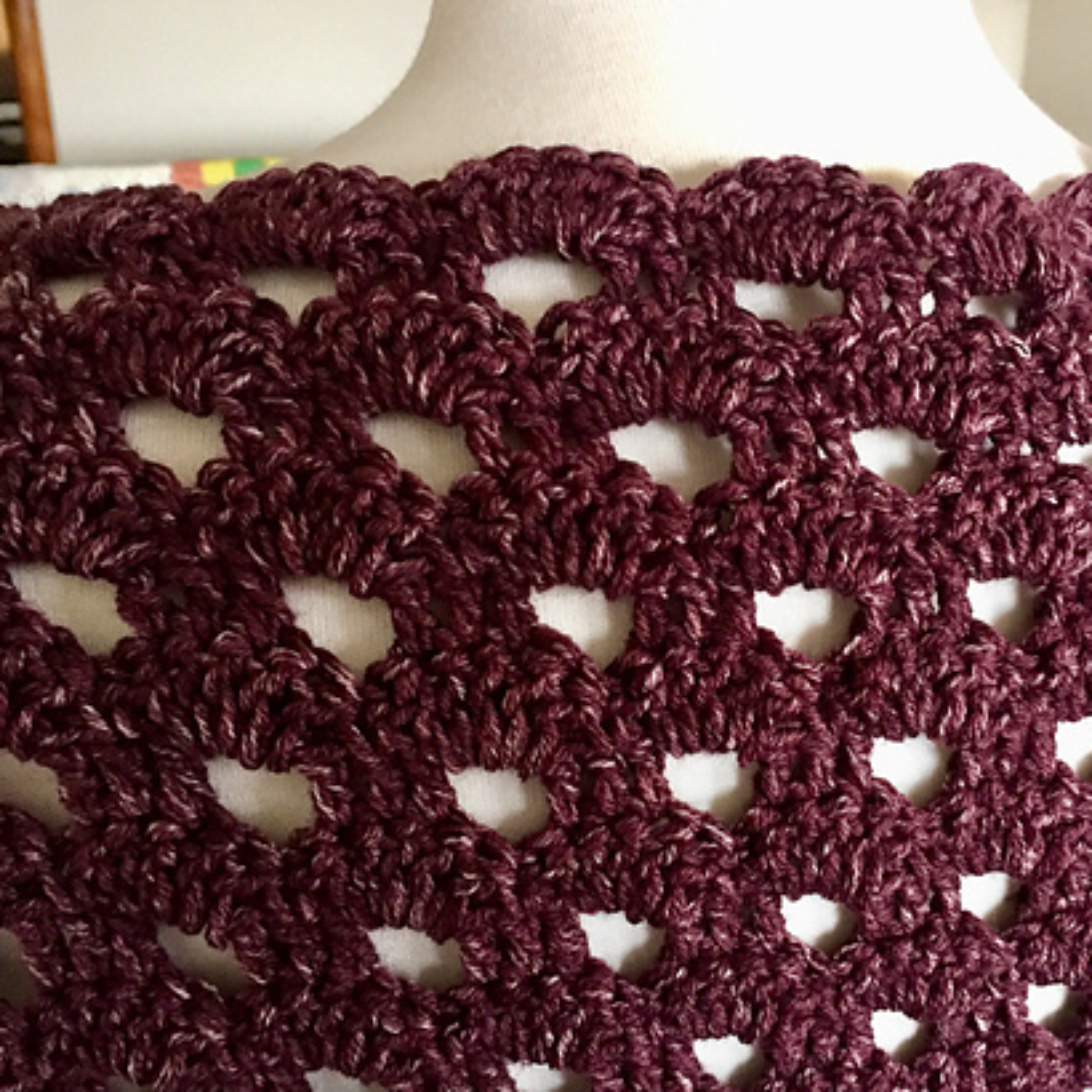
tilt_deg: -24.8
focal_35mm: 40
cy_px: 607
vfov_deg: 41.8
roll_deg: -0.5
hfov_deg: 41.6
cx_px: 661
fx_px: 1428
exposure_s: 1/15
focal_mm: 4.15
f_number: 2.2
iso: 250
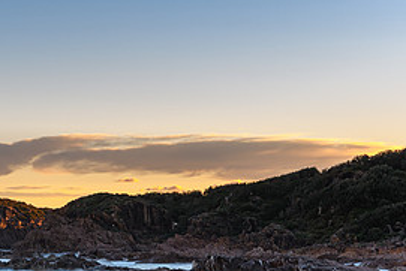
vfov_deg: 13.1
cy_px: 234
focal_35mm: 104
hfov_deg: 19.2
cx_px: 25
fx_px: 1173
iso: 50
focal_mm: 32
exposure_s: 3
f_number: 8
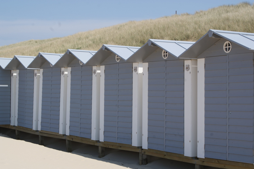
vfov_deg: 17.9
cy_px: 84
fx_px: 536
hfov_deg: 26.7
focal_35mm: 76
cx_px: 126
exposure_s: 1/125
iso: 100
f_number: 13
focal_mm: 50
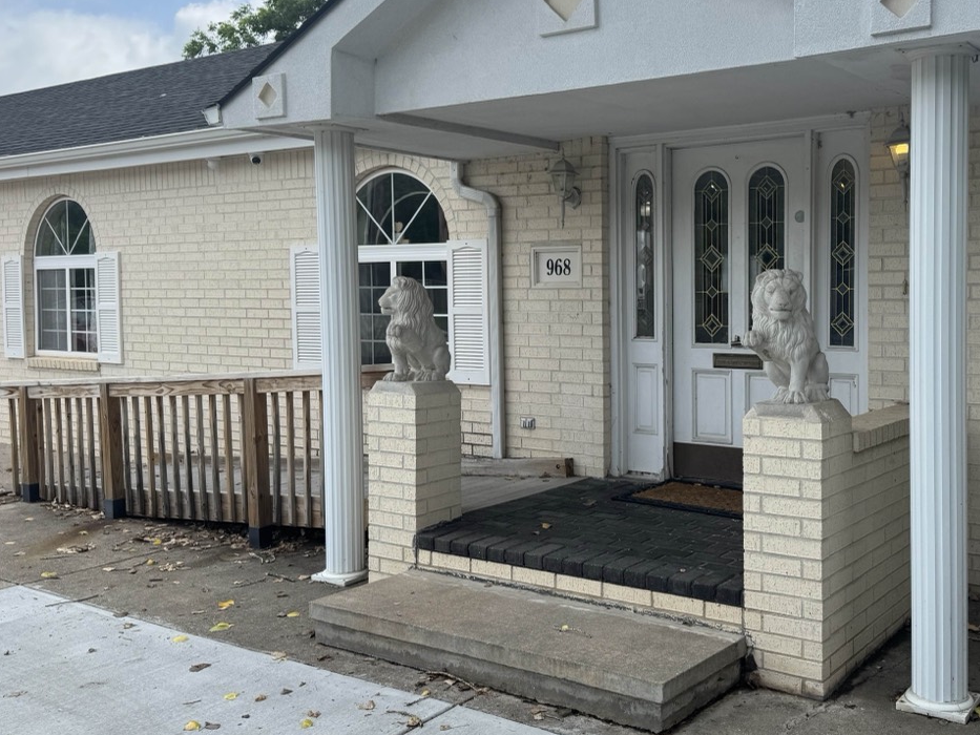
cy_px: 328
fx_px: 1019
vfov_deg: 39.6
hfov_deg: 50.7
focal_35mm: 36
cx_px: 628
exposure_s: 1/1721
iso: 80
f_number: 1.78
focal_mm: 6.76
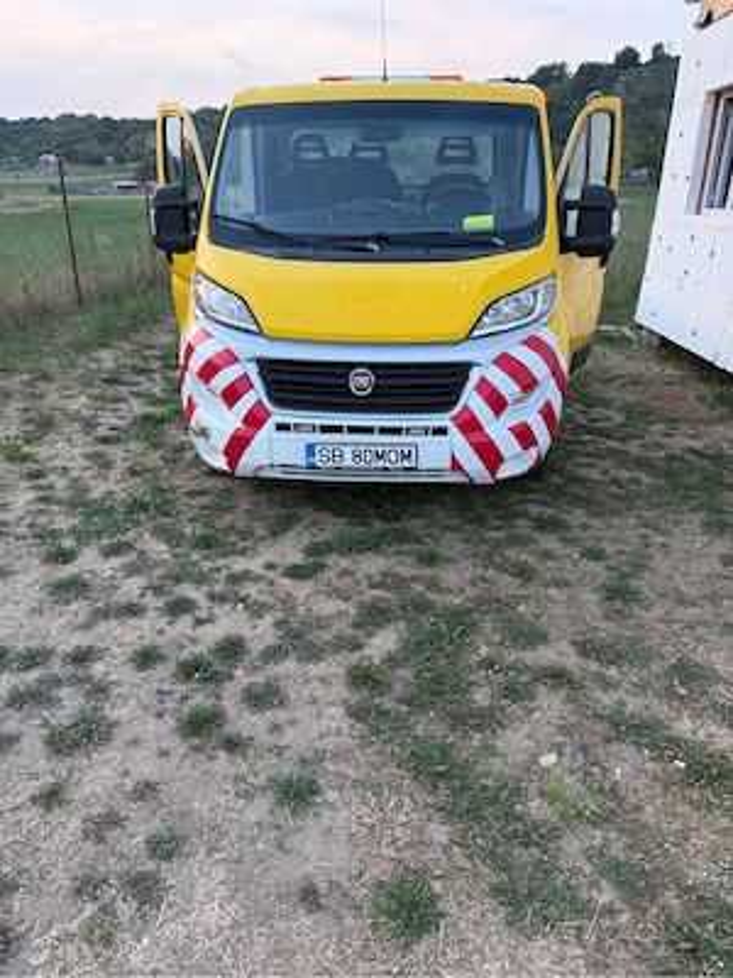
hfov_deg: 56.8
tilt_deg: -22.8
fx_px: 678
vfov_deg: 71.6
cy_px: 489
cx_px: 366
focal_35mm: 24
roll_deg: -0.7
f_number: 1.78
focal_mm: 6.76
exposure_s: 1/91
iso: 200
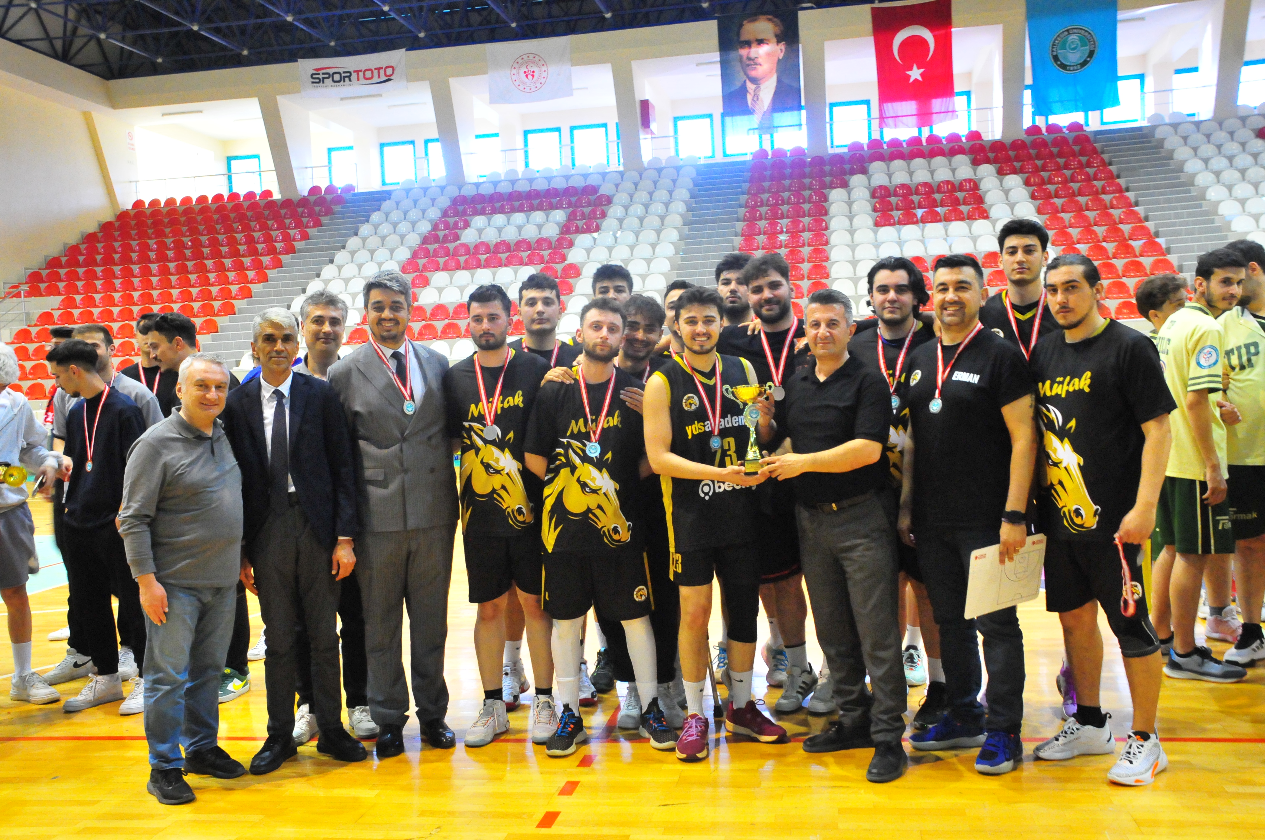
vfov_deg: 36.8
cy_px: 420
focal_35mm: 36
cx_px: 632
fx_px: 1263
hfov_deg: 53.2
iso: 3200
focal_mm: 24
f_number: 5
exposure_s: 1/20
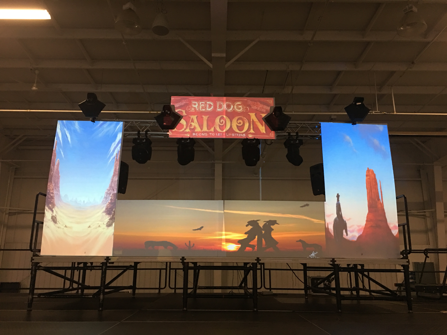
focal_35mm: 29
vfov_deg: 48.2
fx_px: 374
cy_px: 168
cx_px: 224
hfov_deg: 61.7
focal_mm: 4.15
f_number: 2.2
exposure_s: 1/15
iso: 100
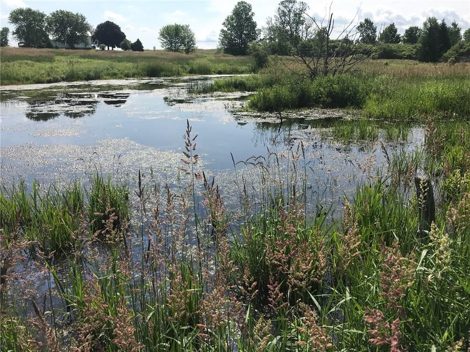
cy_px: 176
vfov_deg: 49.7
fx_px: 380
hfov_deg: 63.4
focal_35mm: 28
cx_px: 235
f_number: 1.8
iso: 20
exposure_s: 1/2994
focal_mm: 3.99
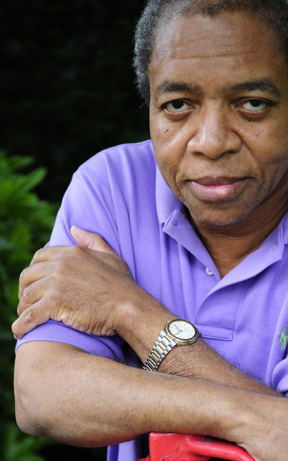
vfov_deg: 20.4
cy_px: 261
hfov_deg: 12.8
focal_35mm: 102
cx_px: 177
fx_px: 1280
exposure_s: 1/60
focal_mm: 85
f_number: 5.6
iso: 400
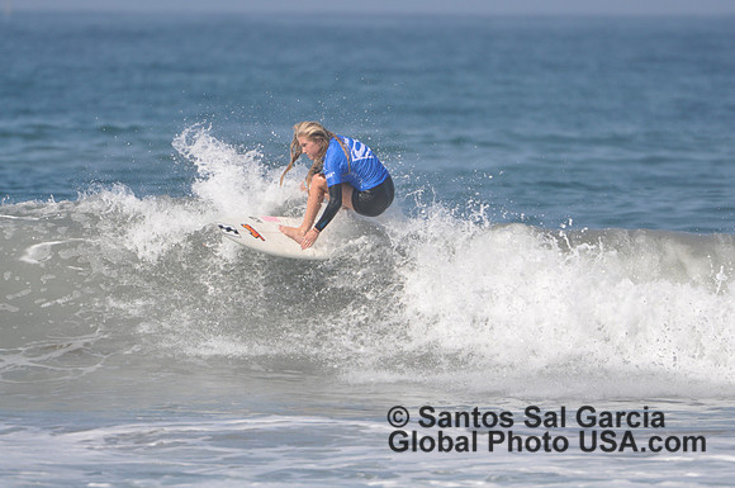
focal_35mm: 825
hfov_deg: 2.5
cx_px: 368
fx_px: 16820
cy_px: 244
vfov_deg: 1.7
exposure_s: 1/1600
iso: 400
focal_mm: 550
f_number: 6.3
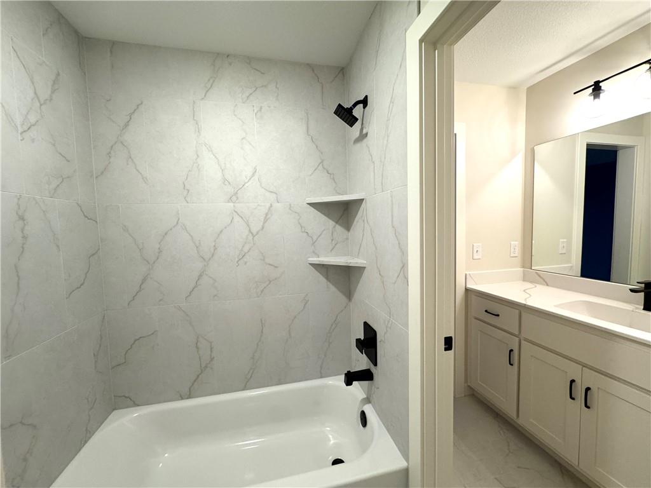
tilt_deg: -4.0
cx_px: 326
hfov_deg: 102.1
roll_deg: +1.3
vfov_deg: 85.7
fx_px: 263
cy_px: 244
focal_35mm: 14
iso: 200
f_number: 2.2
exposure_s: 1/120
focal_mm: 2.22
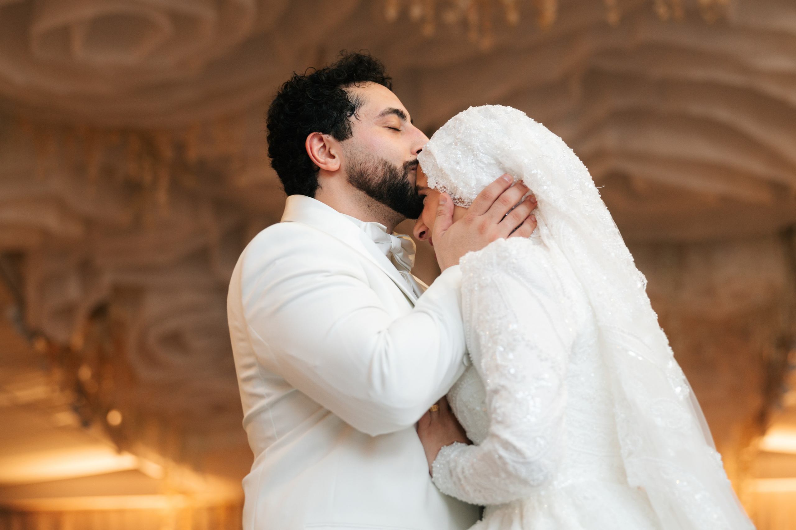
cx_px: 400
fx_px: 1626
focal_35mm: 74
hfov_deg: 27.5
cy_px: 253
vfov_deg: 18.5
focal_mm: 70
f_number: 2.8
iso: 500
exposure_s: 1/200
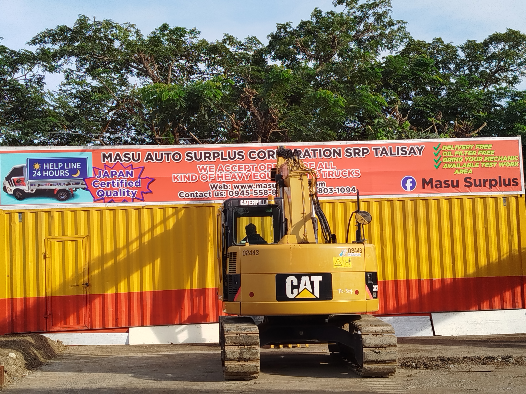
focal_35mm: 57
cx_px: 263
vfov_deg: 25.7
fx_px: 866
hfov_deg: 33.8
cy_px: 197
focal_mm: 5.31
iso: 50
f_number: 1.7
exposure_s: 1/682
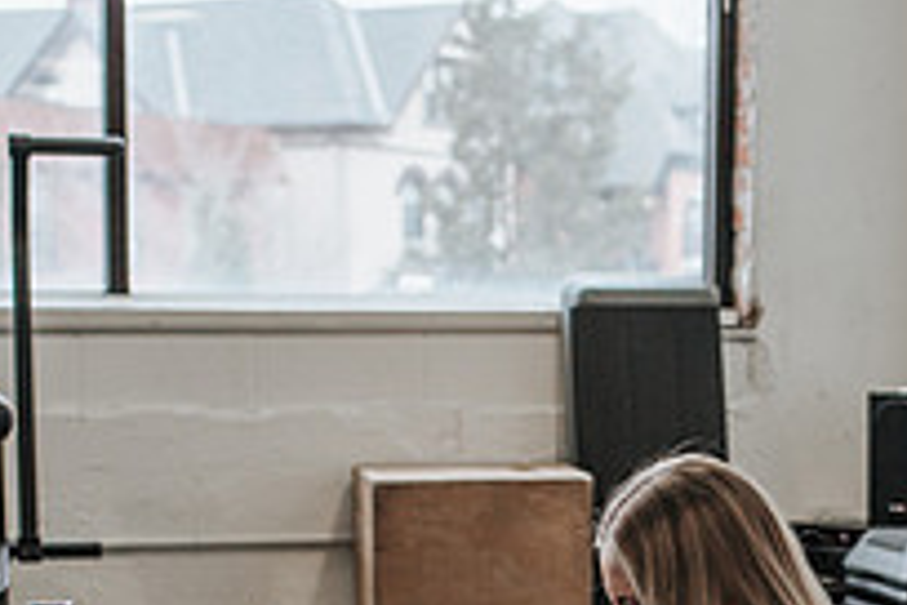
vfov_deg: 13.0
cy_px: 701
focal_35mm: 103
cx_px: 751
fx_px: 2595
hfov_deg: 19.6
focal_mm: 35
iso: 800
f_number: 3.2
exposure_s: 1/250
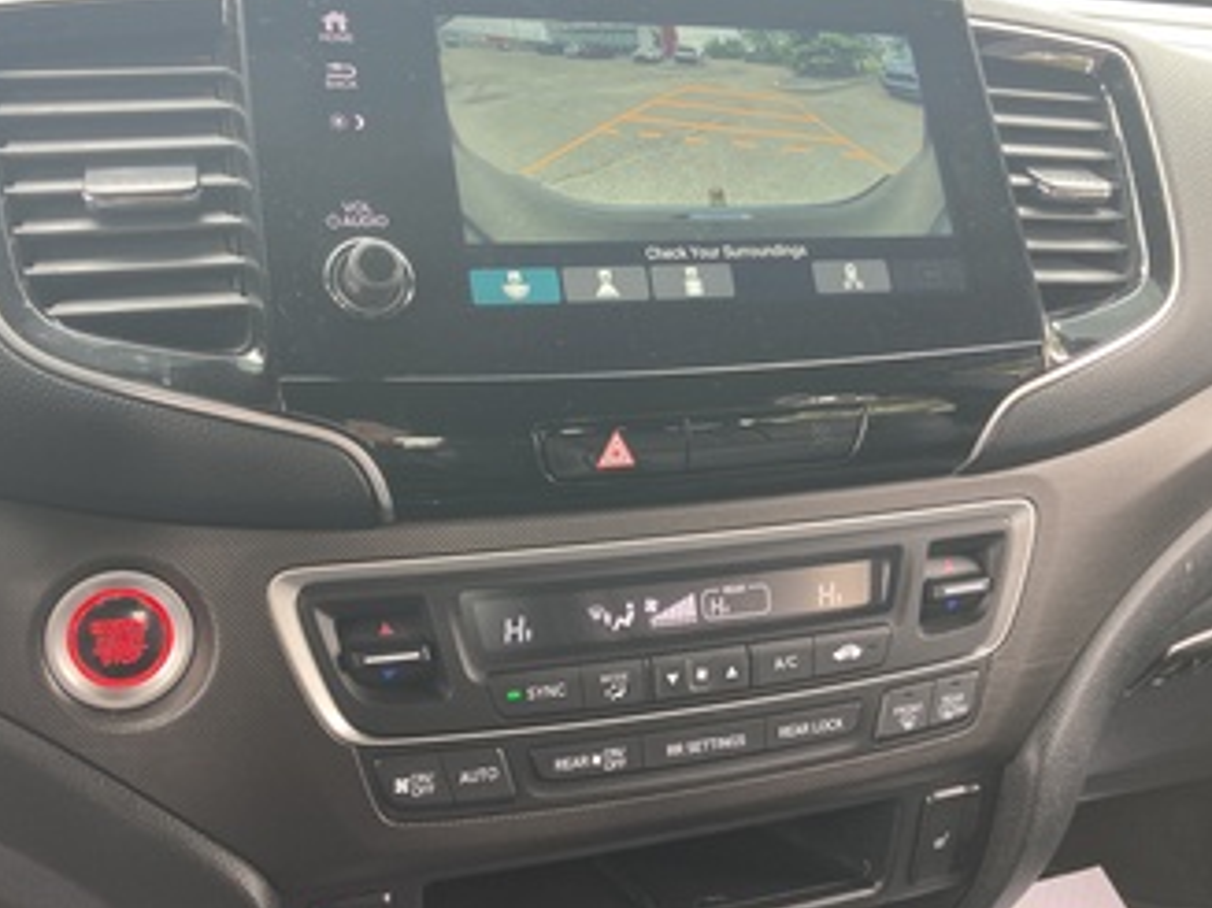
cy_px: 461
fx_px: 1260
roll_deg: -4.7
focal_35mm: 36
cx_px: 574
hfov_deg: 51.3
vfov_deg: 39.6
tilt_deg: -22.8
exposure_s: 1/68
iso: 64
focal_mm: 3.99
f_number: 1.8
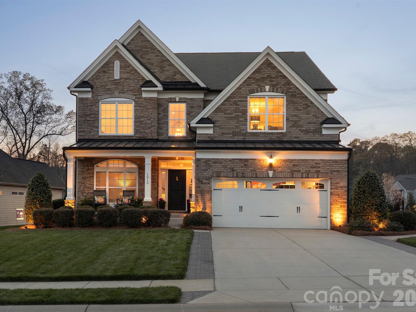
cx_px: 207
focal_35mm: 36
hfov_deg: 51.4
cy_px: 157
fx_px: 433
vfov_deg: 39.7
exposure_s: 1/1.25
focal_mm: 33
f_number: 8
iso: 100
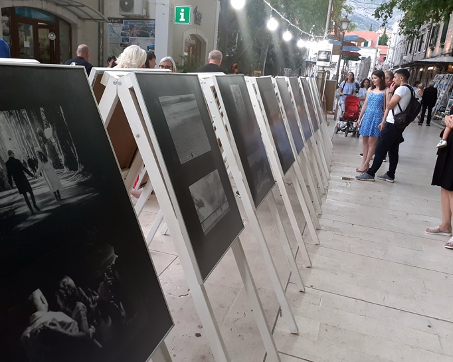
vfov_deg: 49.9
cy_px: 180
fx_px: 389
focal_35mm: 29
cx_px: 216
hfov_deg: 60.4
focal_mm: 3.6
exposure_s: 1/50
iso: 100
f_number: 1.9
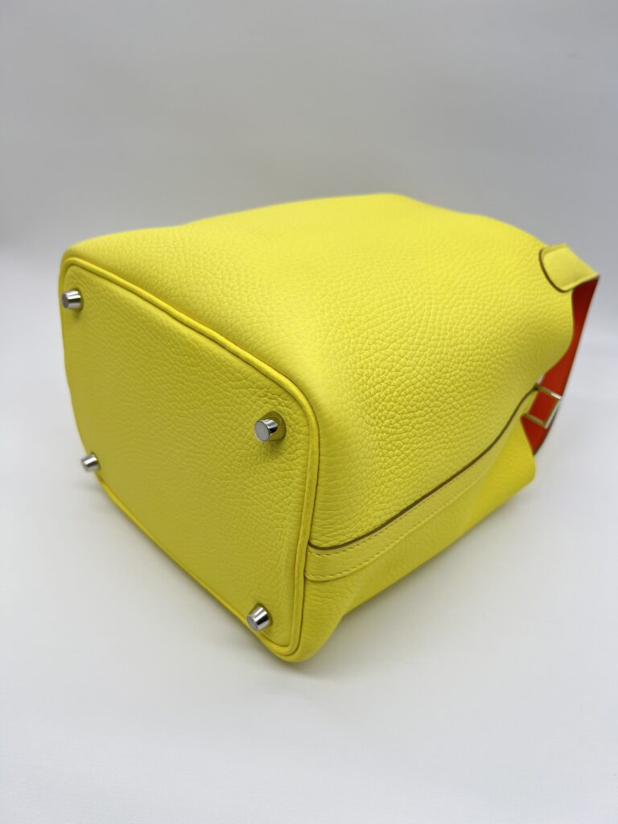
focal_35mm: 26
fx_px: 619
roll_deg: -1.8
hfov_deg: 53.1
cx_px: 309
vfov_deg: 67.3
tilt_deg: -35.1
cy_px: 412
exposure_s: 1/195
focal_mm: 5.7
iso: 40
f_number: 1.5
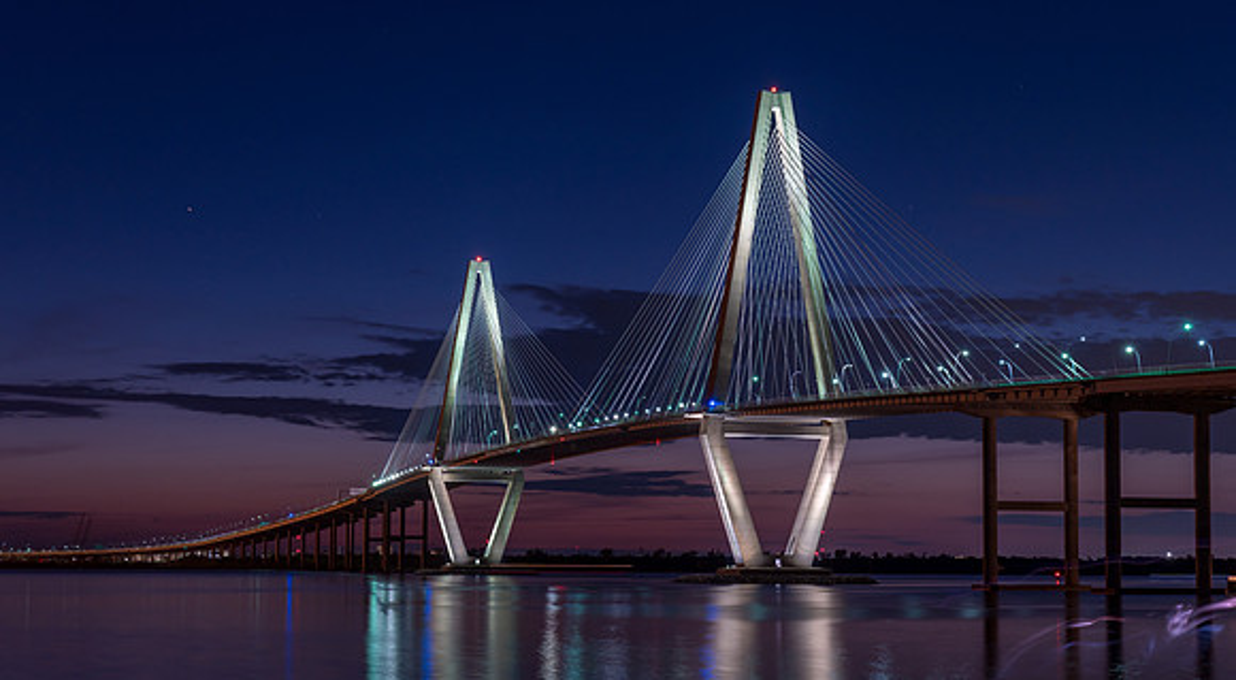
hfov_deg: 31.9
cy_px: 412
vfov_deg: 17.8
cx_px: 618
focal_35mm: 66
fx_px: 2162
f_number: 11
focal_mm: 42
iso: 100
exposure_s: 15
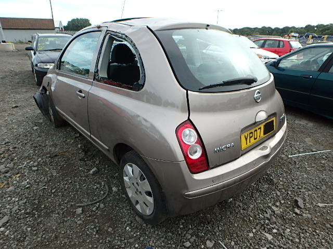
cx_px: 166
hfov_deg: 79.0
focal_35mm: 21
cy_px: 124
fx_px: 202
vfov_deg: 63.4
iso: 125
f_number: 3.5
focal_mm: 3.7
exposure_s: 1/320
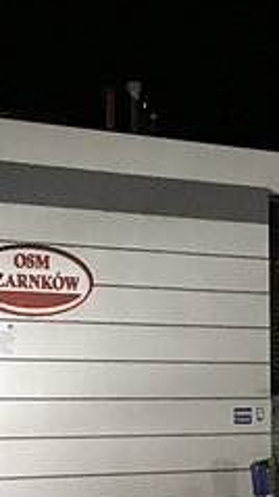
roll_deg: +0.9
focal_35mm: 119
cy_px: 294
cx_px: 121
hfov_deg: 10.2
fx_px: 1569
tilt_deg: +4.4
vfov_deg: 18.0
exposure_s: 1/17
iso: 500
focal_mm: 4.15
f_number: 2.2
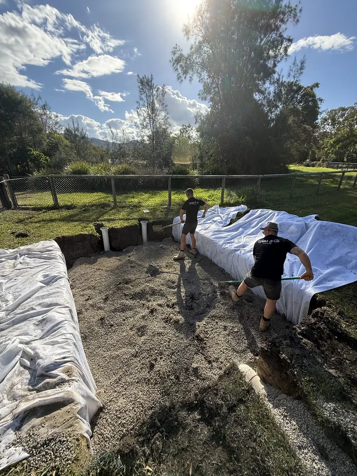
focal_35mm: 14
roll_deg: -0.9
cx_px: 178
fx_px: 193
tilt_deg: -22.6
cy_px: 238
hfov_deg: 85.7
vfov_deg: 102.1
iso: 64
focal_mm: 2.22
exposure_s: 1/1167
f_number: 2.2
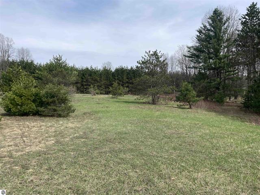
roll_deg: -0.3
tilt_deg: -0.8
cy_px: 98
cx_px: 130
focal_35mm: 26
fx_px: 195
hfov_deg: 67.3
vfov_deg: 53.1
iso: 32
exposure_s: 1/4132
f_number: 1.6
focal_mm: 4.2
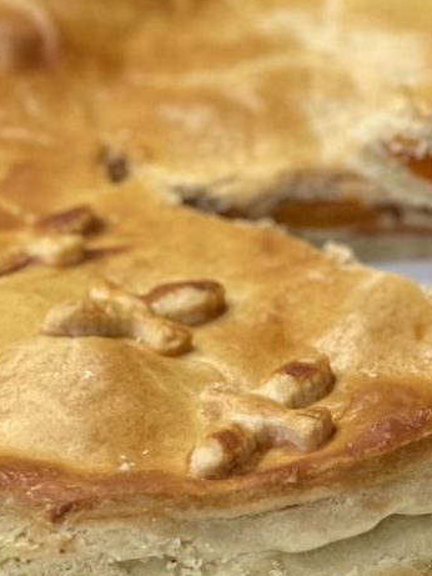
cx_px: 282
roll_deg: +0.7
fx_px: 2927
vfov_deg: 11.1
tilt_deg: -26.9
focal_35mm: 176
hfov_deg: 8.4
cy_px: 26
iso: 160
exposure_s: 1/100
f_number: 2
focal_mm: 6
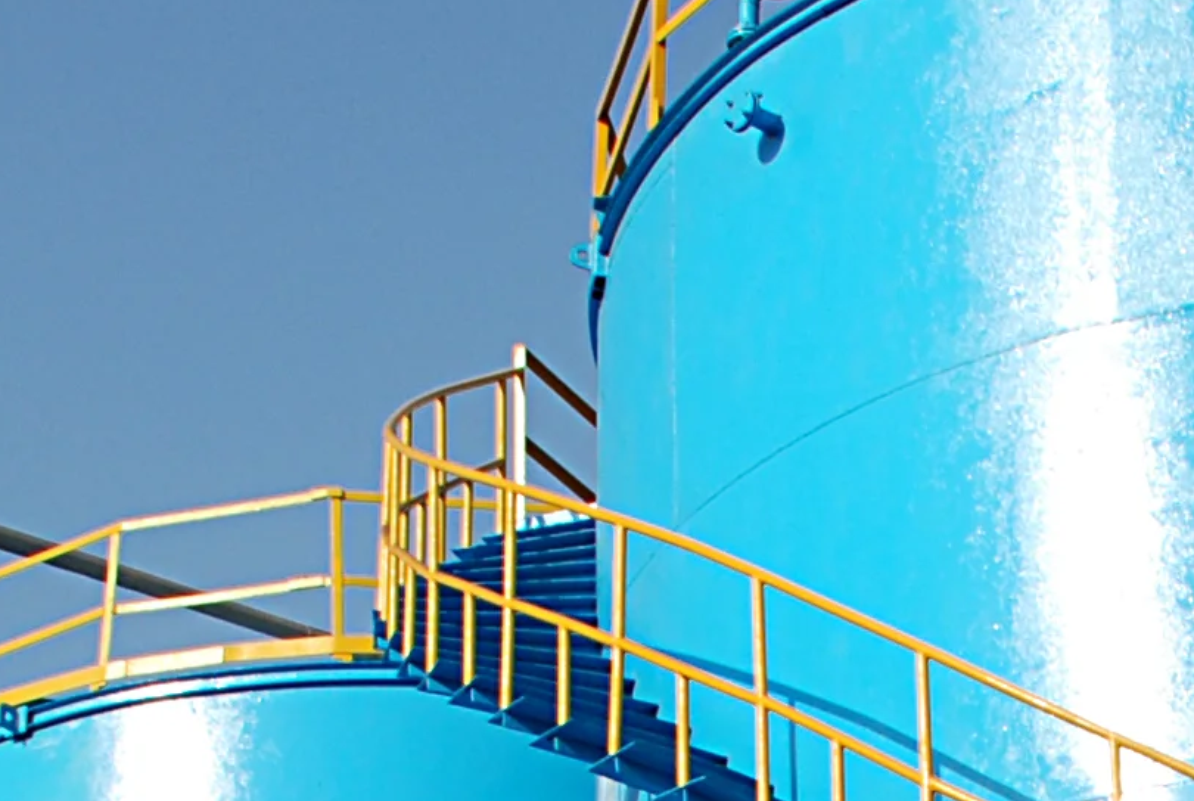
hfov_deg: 15.3
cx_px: 1396
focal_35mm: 129
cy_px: 1487
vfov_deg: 10.0
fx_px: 4285
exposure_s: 1/100
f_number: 10
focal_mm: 18
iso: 100
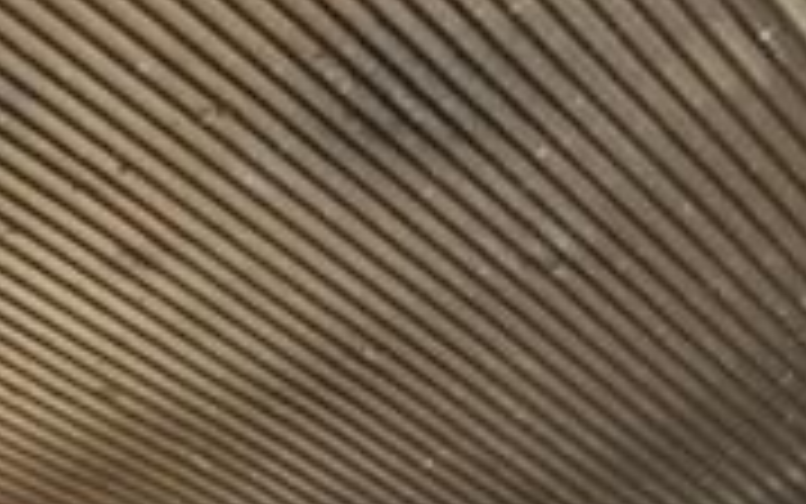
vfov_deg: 9.9
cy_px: 1523
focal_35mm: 99
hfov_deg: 19.9
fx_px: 2175
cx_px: -108
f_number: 9
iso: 125
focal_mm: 17
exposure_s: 1/1.25
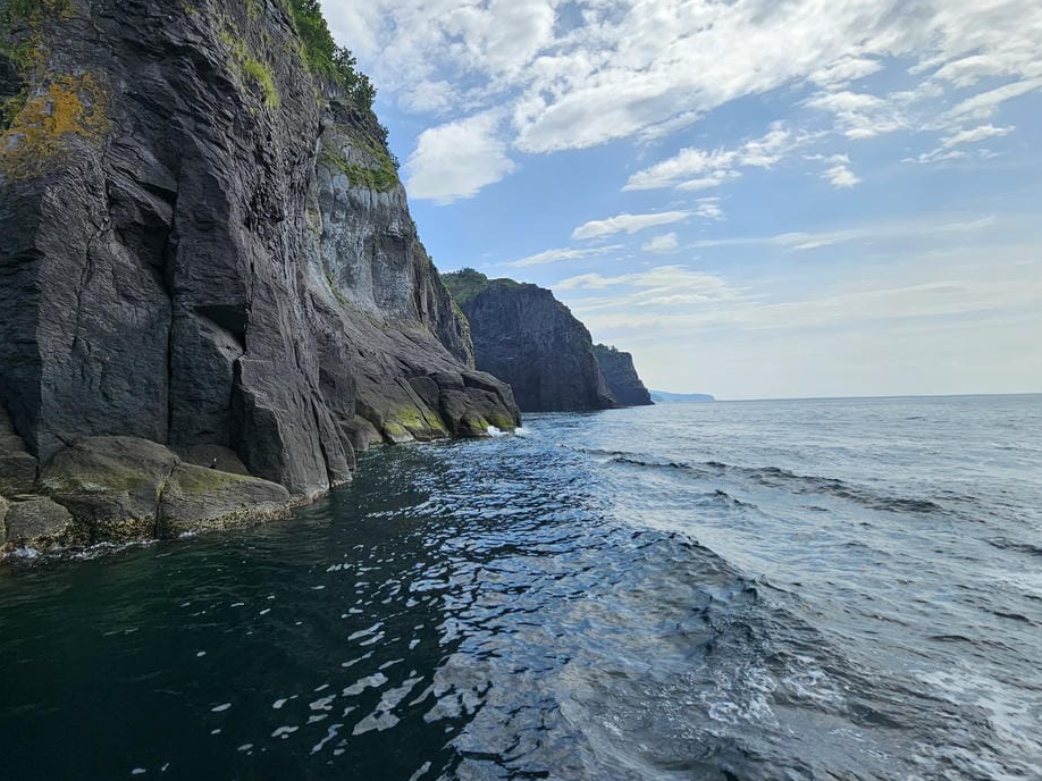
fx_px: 512
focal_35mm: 17
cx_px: 371
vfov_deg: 74.4
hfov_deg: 88.6
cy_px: 341
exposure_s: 1/2693
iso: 50
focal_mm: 2.2
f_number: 2.2
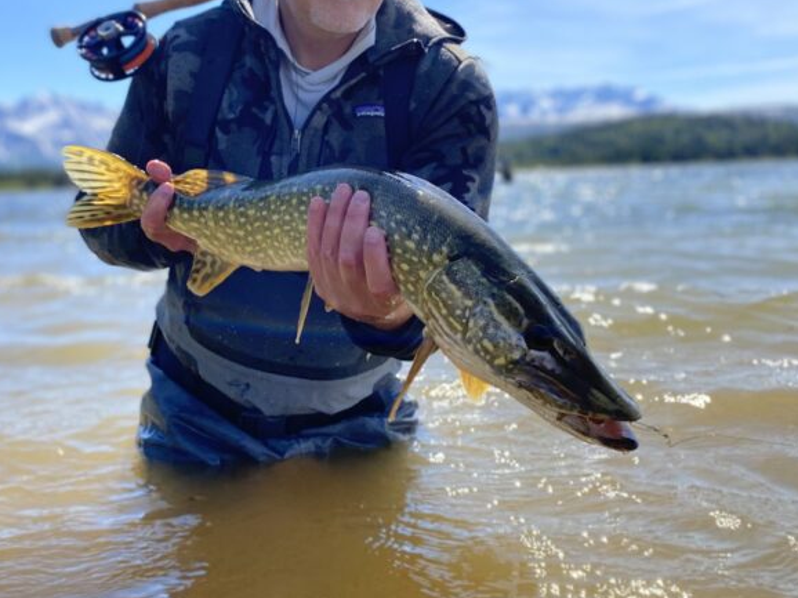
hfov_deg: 51.2
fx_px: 830
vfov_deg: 39.2
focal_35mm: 36
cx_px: 341
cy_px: 199
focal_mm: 4.25
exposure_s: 1/2625
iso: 32
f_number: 1.8
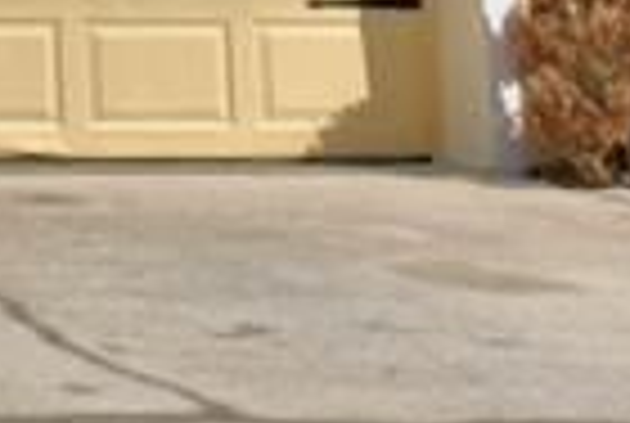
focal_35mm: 175
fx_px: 3069
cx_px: -1188
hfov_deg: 9.5
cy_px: -364
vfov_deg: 7.6
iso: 100
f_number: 5.3
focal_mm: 16
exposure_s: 1/1600
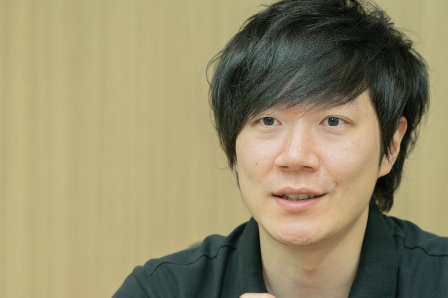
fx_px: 3409
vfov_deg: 5.0
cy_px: 294
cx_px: 235
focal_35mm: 274
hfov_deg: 7.5
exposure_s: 1/250
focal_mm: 119
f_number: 2.8
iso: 1600
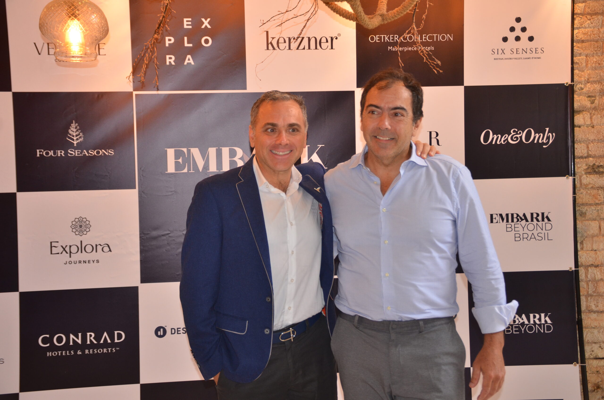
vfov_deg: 26.4
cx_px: 302
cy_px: 200
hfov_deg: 39.0
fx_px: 854
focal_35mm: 51
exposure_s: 1/60
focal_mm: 34
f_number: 4.2
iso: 640
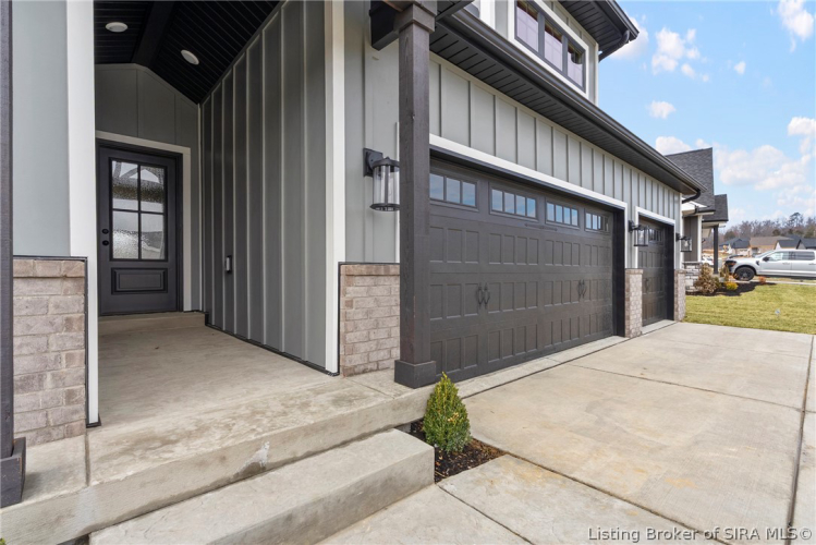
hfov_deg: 96.7
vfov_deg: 73.8
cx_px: 408
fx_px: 363
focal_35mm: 16
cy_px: 272
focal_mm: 16
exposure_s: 1/160
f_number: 11
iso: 400
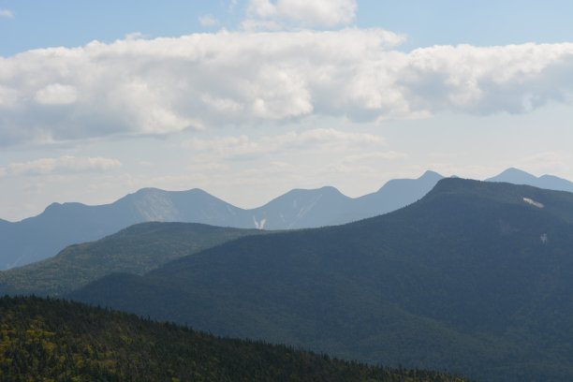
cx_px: 286
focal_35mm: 82
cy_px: 191
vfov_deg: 16.6
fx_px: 1313
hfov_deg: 24.6
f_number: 9
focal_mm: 55
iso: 100
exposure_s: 1/320
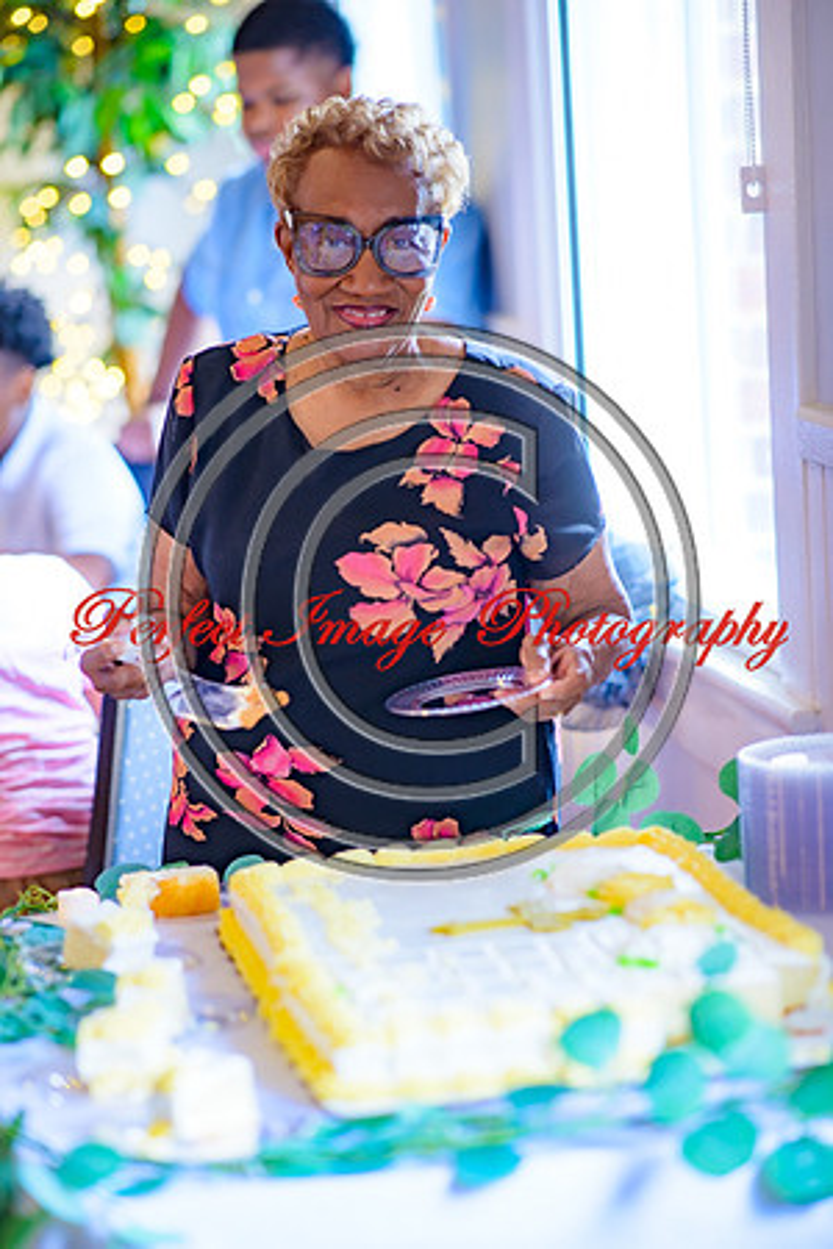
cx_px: 416
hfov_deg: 13.0
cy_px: 624
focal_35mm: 105
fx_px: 3644
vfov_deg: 19.5
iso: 200
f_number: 2.2
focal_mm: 105
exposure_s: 1/125
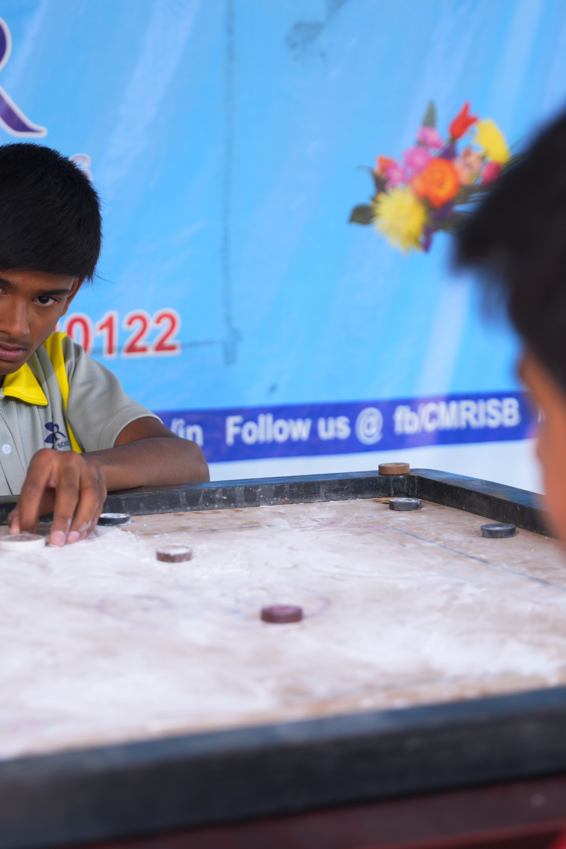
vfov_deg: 26.3
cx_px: 213
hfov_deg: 17.7
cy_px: 421
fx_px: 1817
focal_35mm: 77
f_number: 2.8
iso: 125
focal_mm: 50.7
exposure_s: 1/320
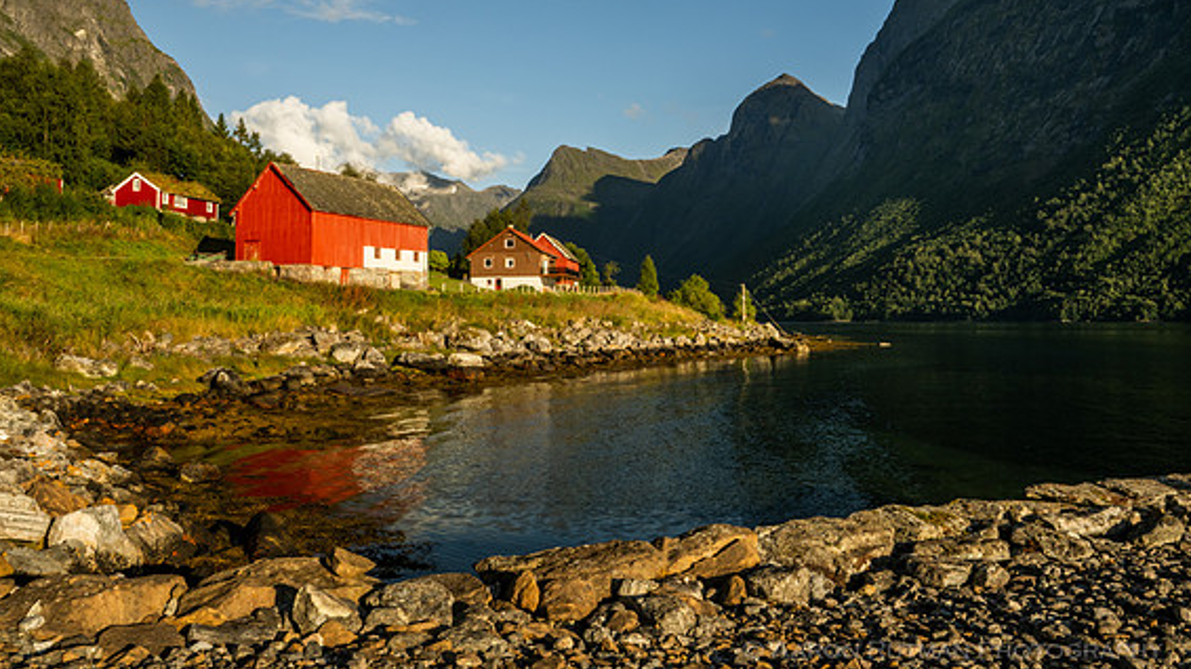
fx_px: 916
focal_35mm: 29
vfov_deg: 40.0
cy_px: 264
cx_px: 585
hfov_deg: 66.1
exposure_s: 1/30
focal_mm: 27
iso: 200
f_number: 22
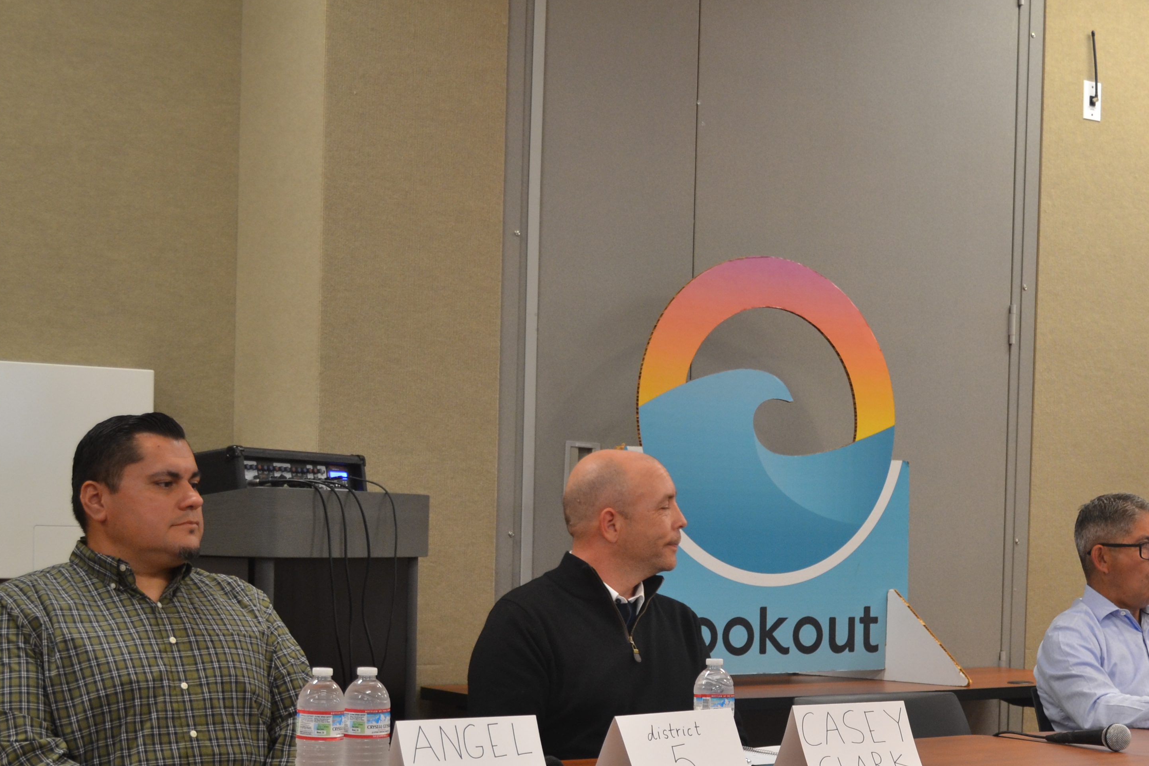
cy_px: 588
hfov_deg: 31.8
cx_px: 870
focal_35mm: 62
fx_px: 1978
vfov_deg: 21.7
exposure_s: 1/25
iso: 400
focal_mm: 26
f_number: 4.2
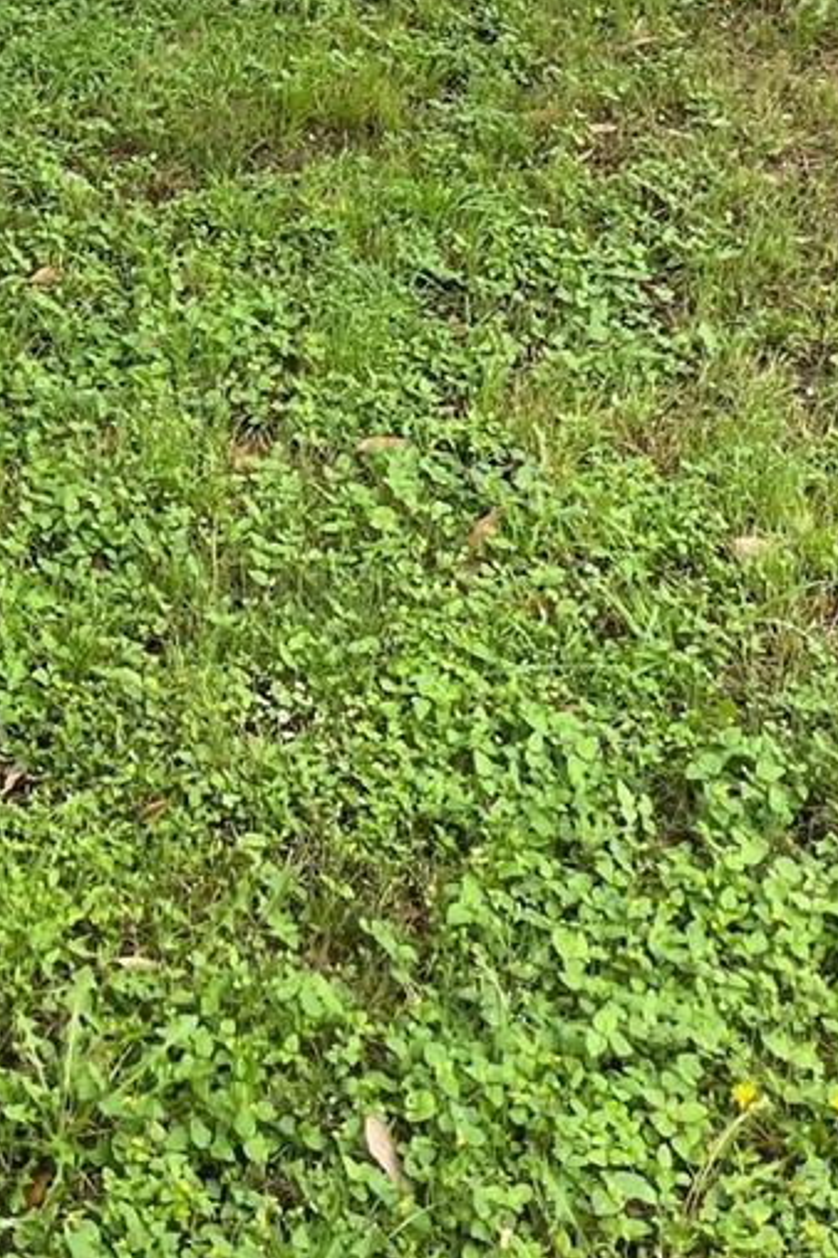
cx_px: 469
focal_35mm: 82
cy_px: -605
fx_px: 2863
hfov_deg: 16.6
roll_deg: -0.5
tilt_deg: -5.9
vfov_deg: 21.1
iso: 32
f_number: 1.6
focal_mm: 4.2
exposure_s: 1/678
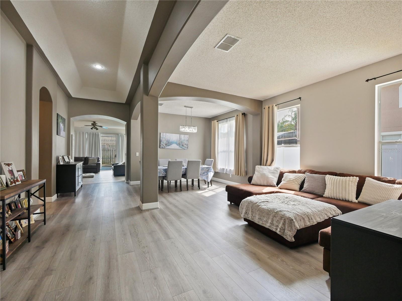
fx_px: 163
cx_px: 201
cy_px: 150
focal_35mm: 14
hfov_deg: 102.1
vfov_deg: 85.6
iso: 500
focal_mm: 7
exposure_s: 1/60
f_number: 4
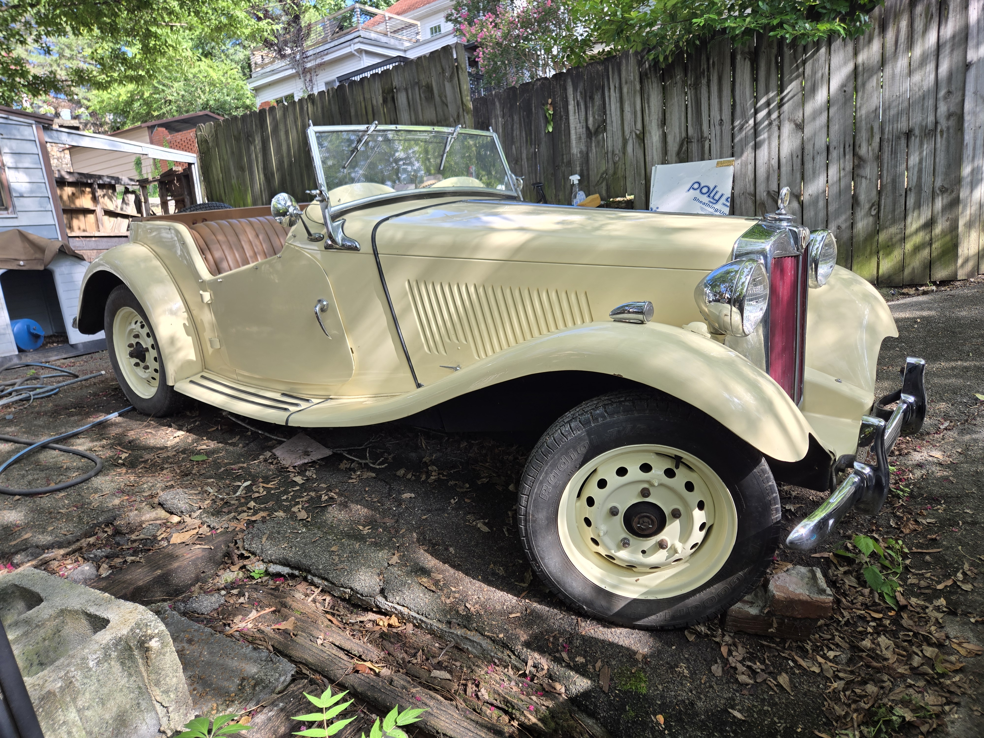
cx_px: 492
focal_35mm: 23
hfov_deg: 73.9
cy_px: 369
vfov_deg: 58.9
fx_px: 654
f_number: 1.8
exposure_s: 1/251
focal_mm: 5.4
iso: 25
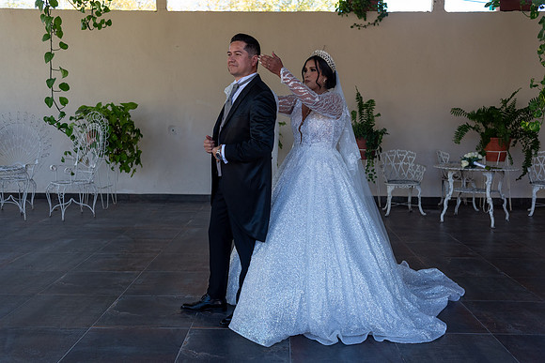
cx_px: 272
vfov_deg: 37.9
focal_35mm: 35
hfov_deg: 54.4
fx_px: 530
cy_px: 182
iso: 800
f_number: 4.5
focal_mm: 35
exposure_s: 1/800
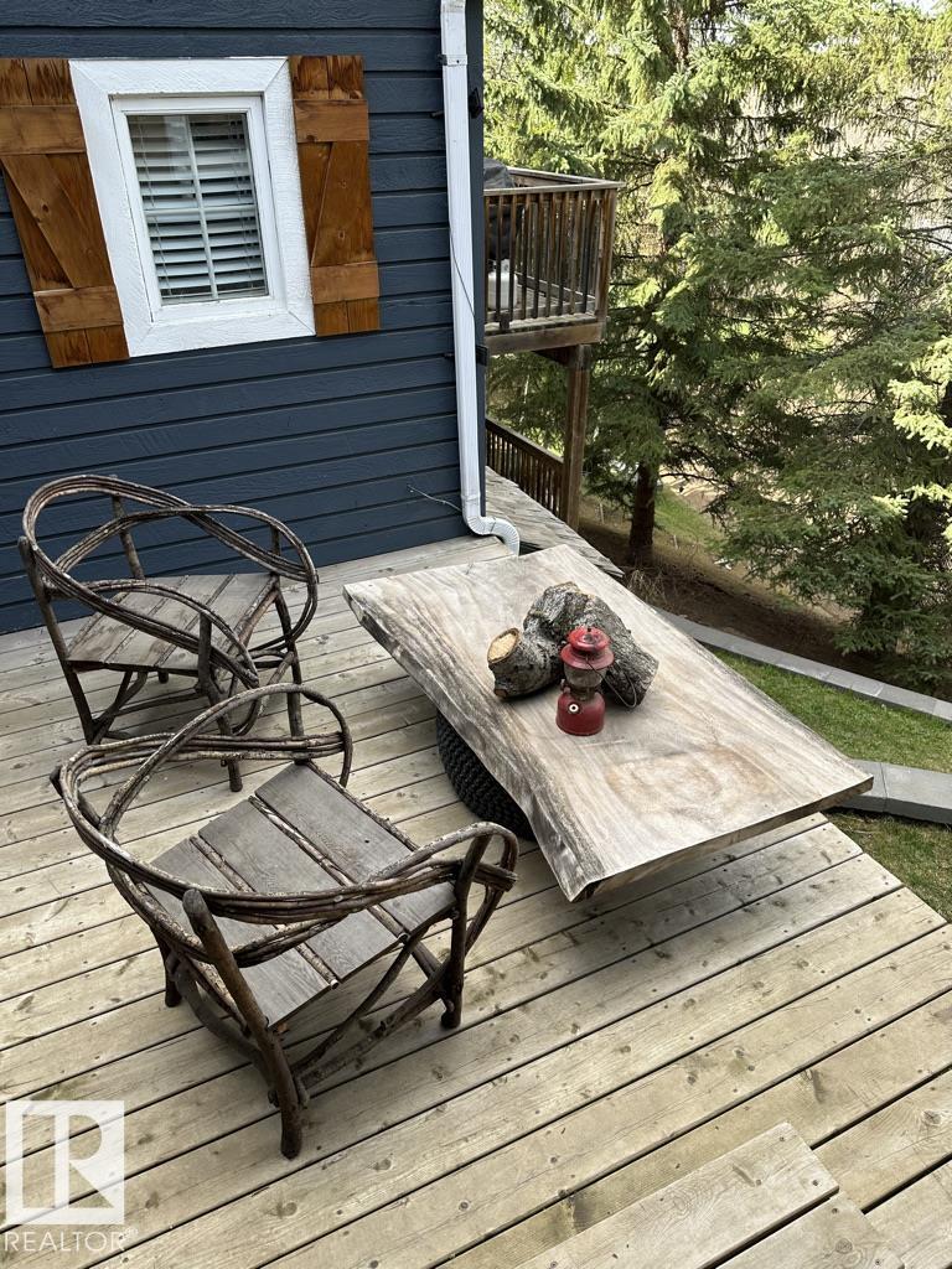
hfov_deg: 56.8
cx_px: 476
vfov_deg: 71.6
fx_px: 880
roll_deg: +0.2
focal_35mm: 24
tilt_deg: -31.9
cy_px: 634
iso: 80
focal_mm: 6.86
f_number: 1.78
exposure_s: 1/564
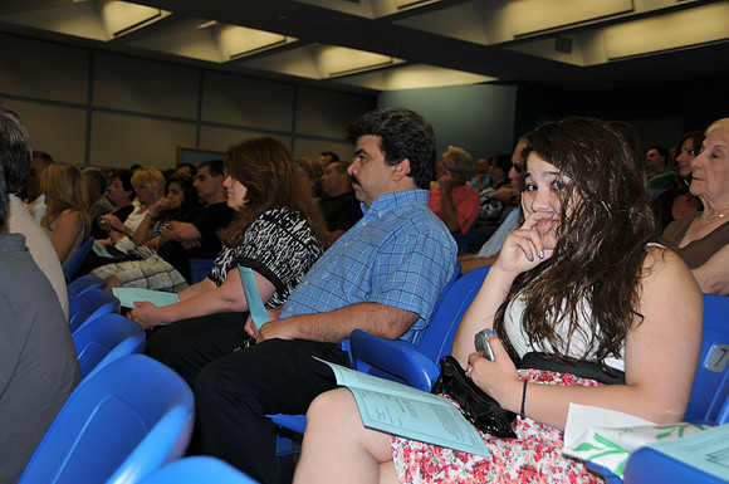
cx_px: 364
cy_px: 242
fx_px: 880
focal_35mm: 44
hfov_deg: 45.0
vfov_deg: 30.8
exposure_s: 1/60
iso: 200
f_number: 4
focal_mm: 29
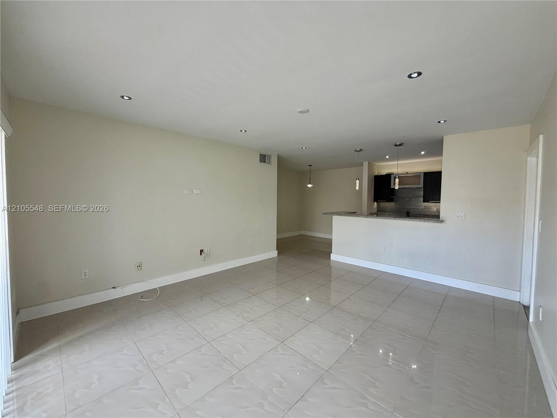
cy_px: 209
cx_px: 278
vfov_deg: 85.7
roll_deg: -0.4
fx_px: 225
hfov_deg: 102.1
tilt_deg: -1.8
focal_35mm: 14
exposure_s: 1/120
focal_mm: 2.22
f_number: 2.2
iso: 200
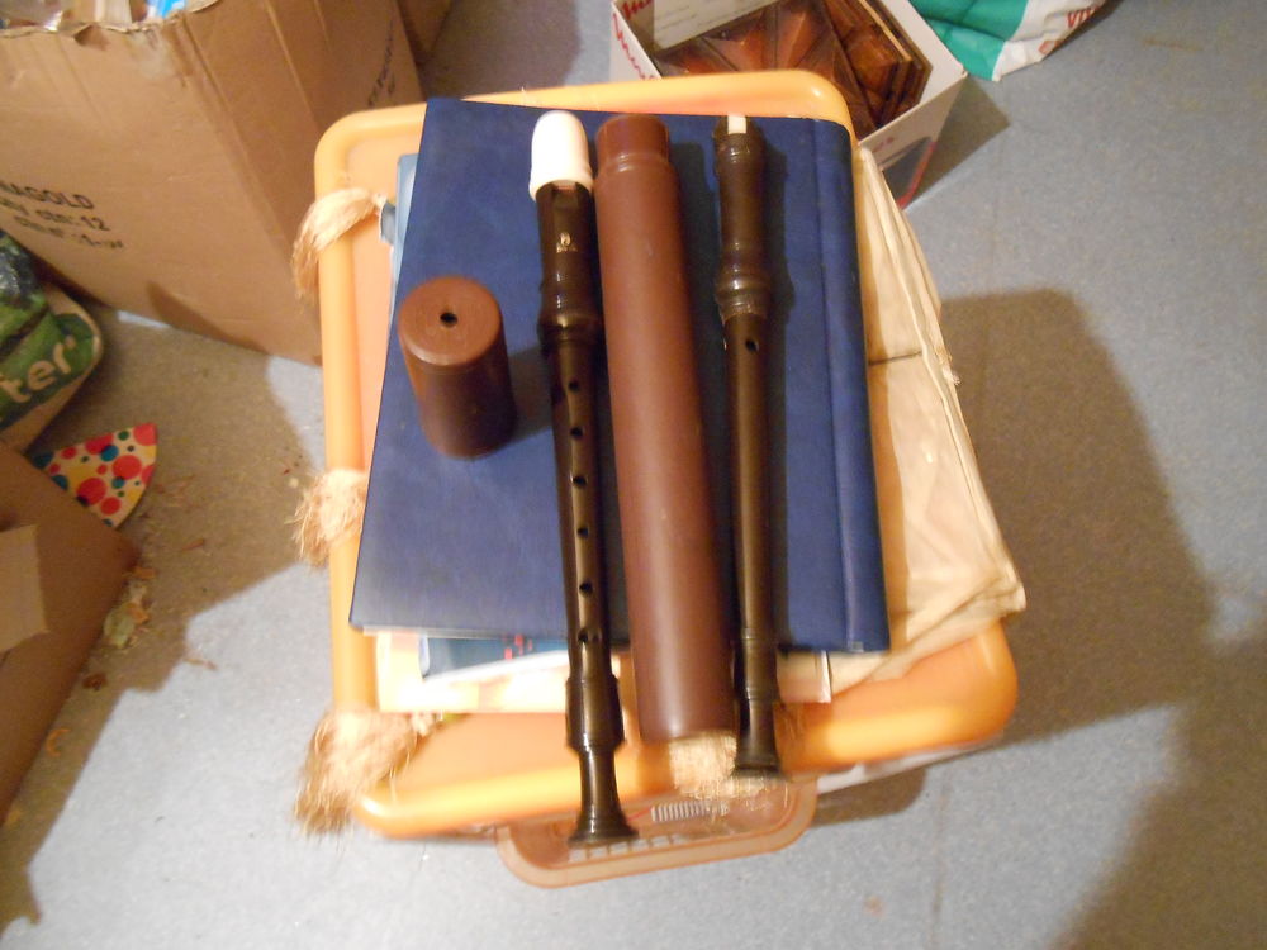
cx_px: 634
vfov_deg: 53.1
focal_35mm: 26
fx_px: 952
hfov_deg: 67.3
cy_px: 475
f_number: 3.5
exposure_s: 1/2.5
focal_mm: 4.6
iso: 800
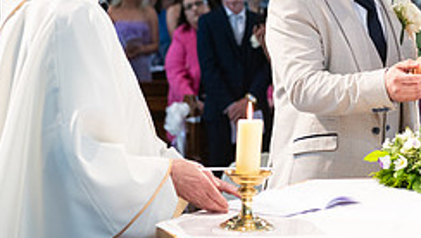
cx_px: 352
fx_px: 1945
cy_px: 16
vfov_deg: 7.0
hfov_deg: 12.3
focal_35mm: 174
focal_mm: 70
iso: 800
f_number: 3.5
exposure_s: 1/160
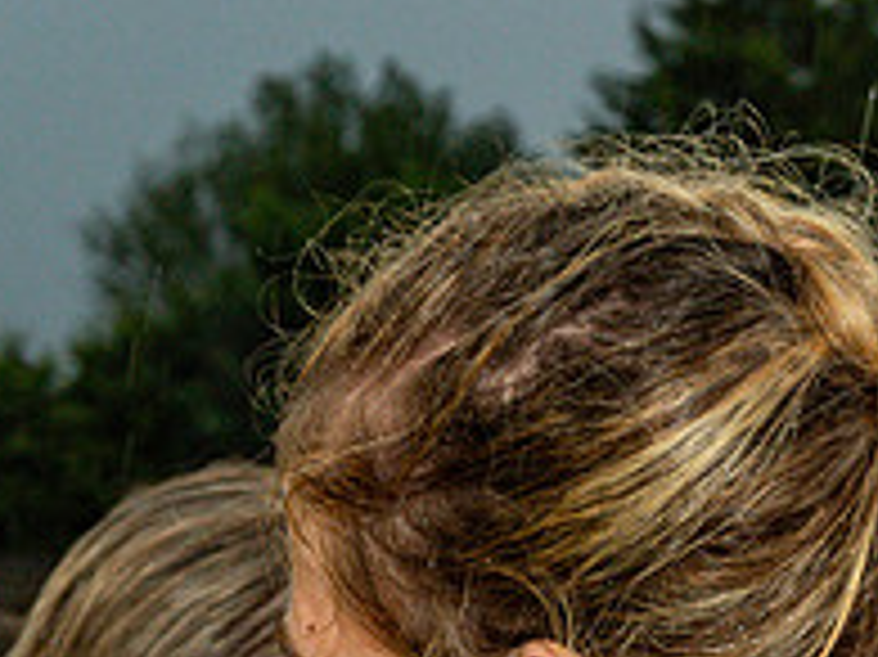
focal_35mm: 187
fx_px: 4740
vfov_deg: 7.8
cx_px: 987
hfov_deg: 10.4
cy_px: 1004
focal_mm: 56
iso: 1600
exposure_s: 1/200
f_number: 5
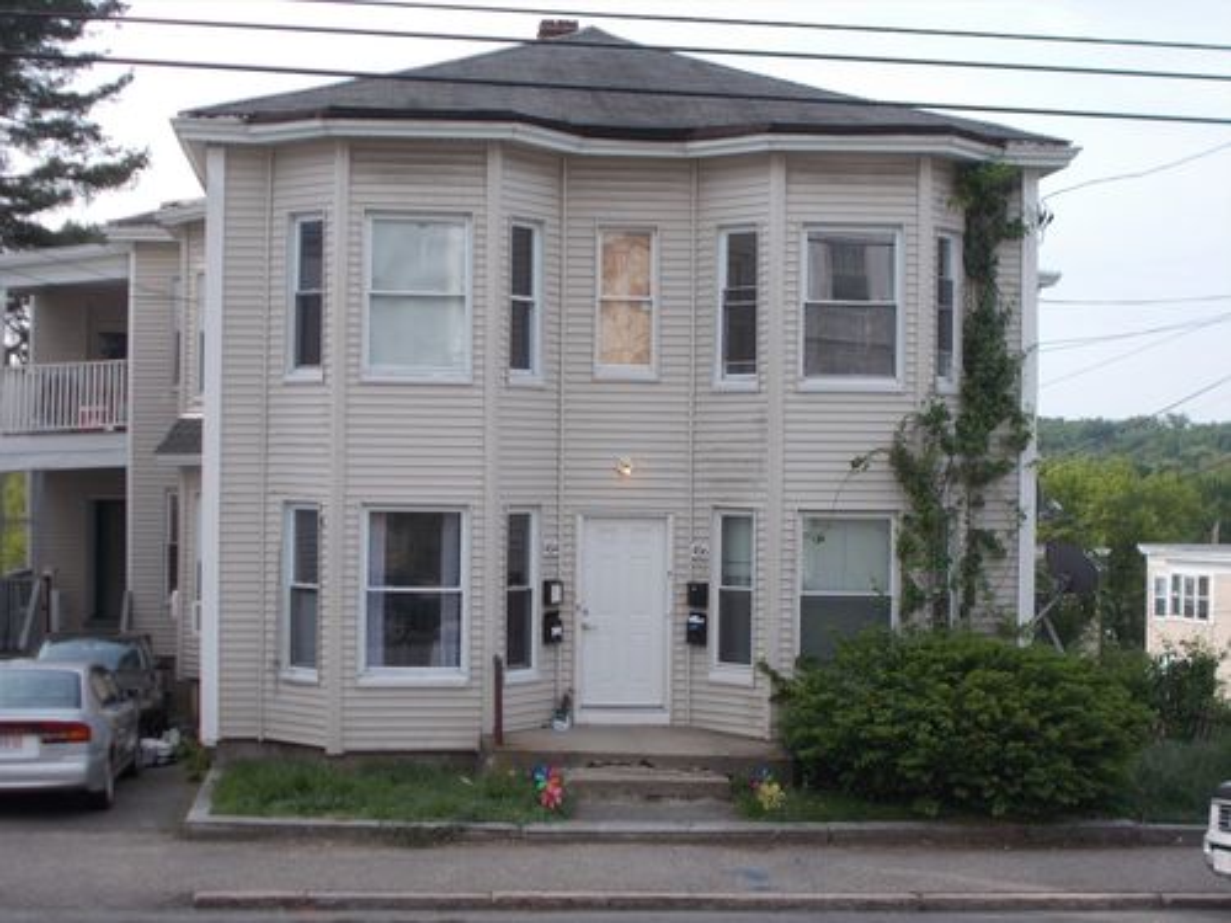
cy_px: 462
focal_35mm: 58
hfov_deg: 33.2
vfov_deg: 25.2
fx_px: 2063
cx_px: 616
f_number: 4.9
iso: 80
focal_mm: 10.3
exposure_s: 1/320
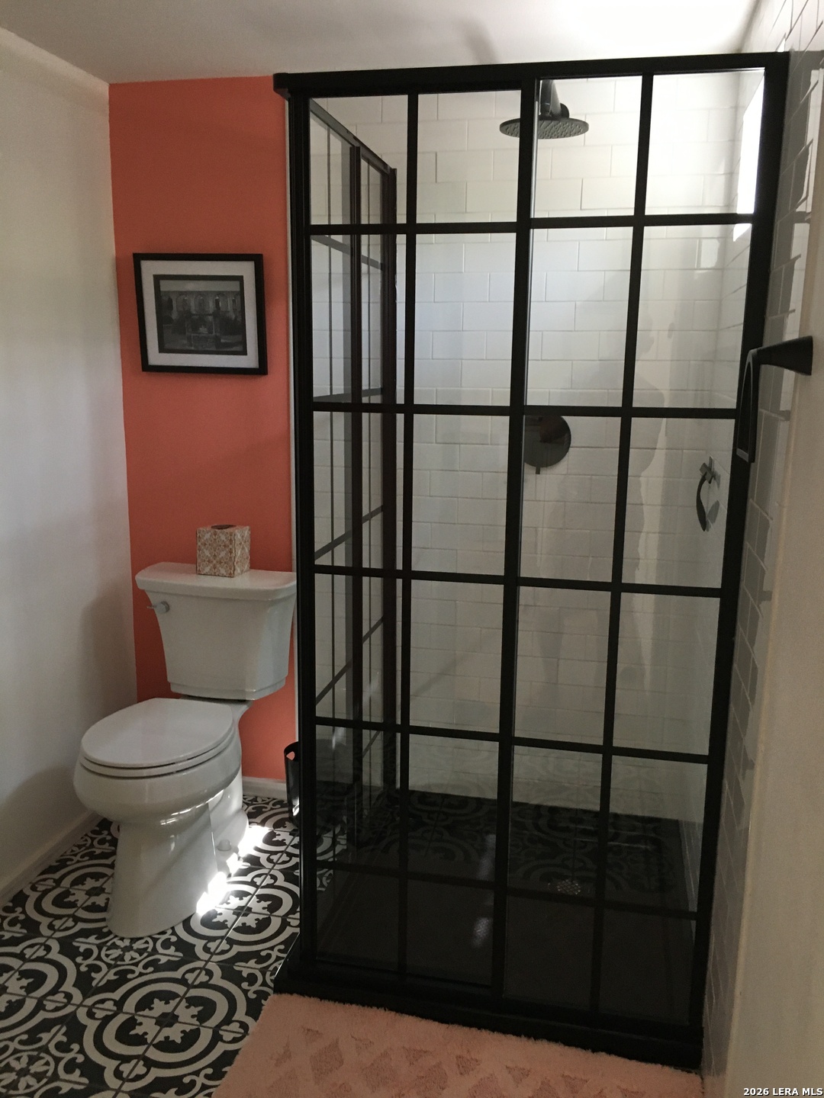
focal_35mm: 29
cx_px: 412
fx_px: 920
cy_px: 549
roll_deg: +1.1
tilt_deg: -12.4
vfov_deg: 61.7
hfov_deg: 48.2
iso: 125
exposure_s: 1/30
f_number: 2.2
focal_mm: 4.15
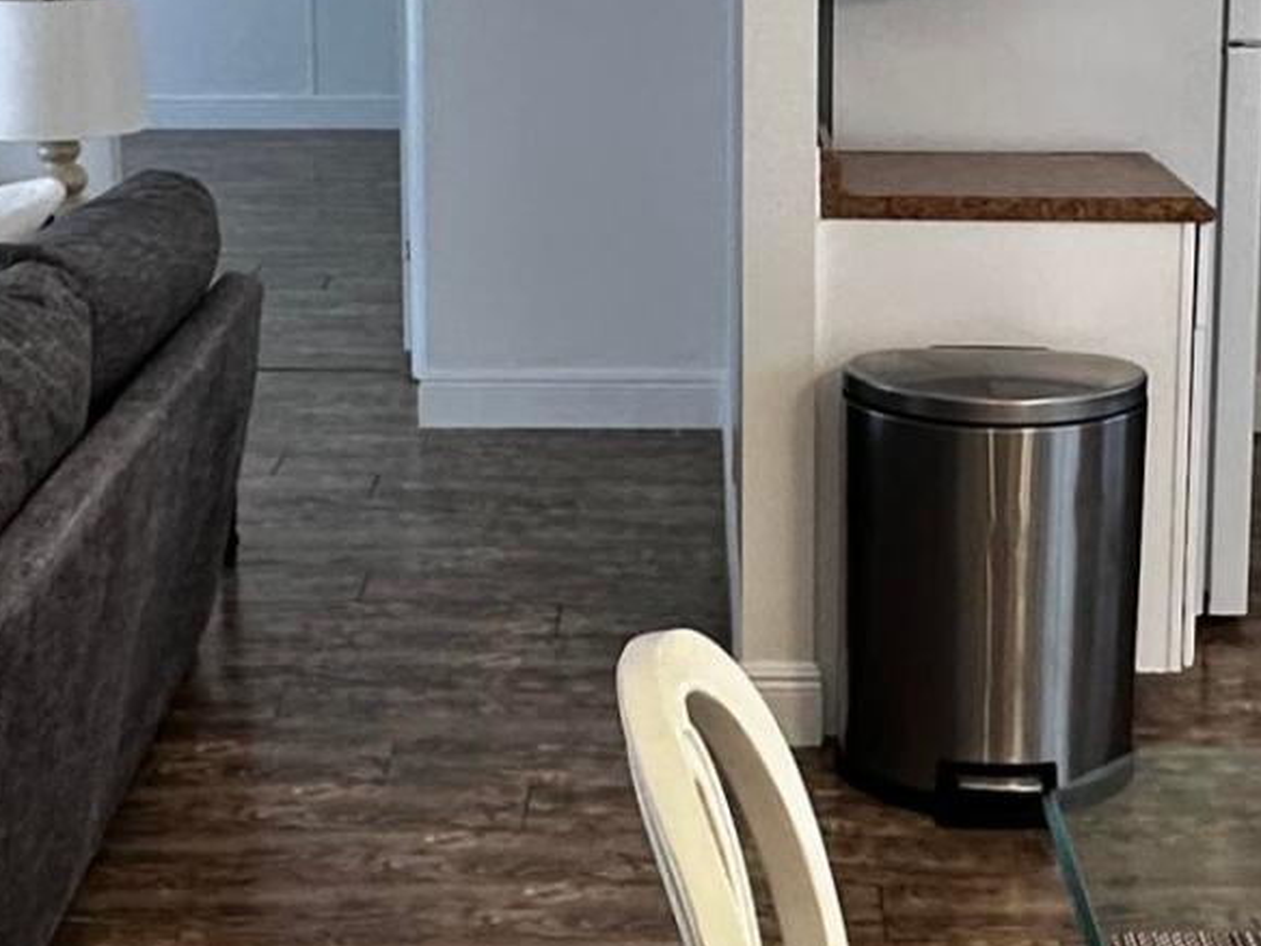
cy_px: 95
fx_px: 2514
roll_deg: -0.5
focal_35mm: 69
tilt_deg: -8.3
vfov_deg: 20.9
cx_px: 676
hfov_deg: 28.2
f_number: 2.2
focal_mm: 2.22
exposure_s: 1/60
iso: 160
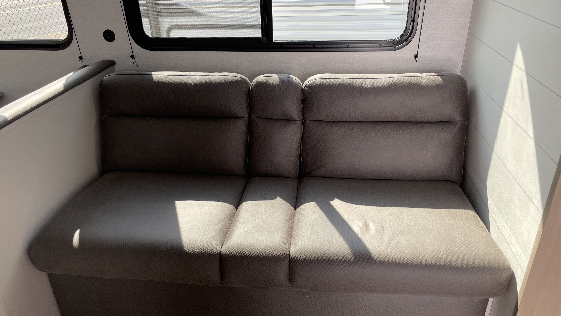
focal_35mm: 29
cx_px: 281
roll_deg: +3.4
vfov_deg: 40.2
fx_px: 431
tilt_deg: -25.5
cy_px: 168
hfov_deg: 66.1
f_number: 1.6
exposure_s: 1/180
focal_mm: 4.2
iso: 32
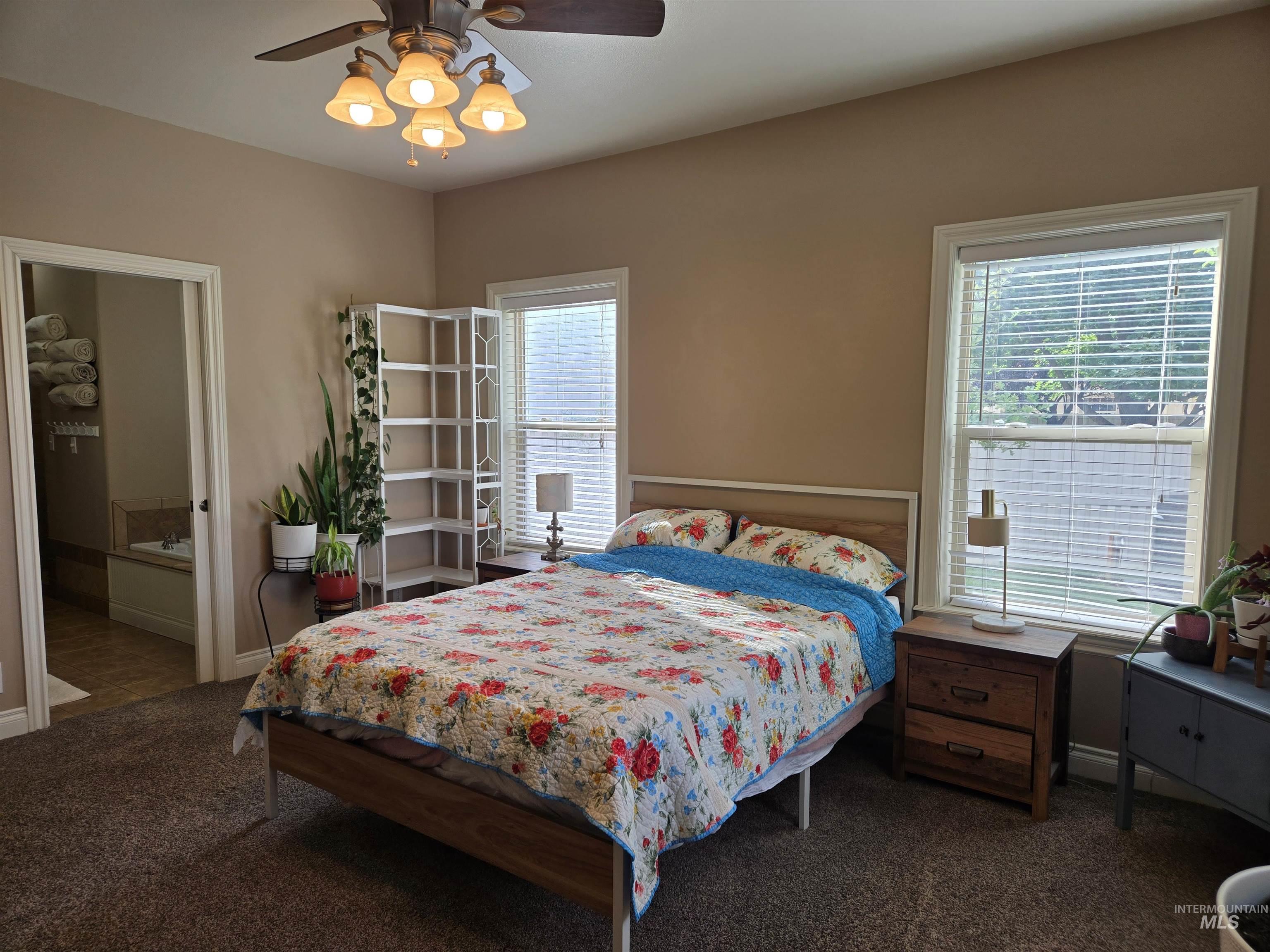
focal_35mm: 23
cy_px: 476
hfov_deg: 73.9
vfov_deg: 58.9
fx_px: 844
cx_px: 635
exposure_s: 1/120
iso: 32
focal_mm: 5.4
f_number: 1.8
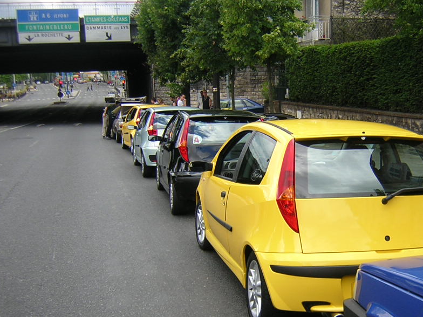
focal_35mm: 47
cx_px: 272
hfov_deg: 40.1
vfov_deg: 30.8
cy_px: 197
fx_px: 574
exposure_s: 1/382
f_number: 2.6
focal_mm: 4.7
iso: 100
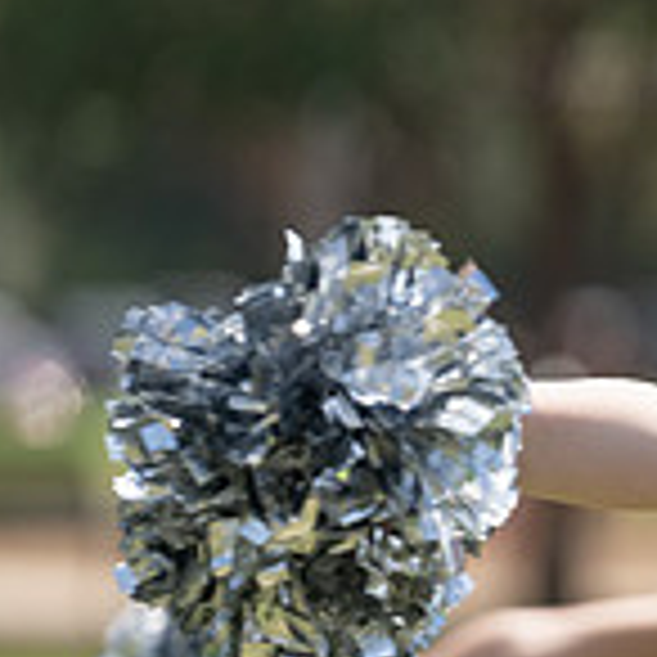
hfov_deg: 2.6
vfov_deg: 2.6
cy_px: 529
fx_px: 14537
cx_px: 1224
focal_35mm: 677
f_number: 4
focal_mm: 200
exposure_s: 1/1600
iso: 160
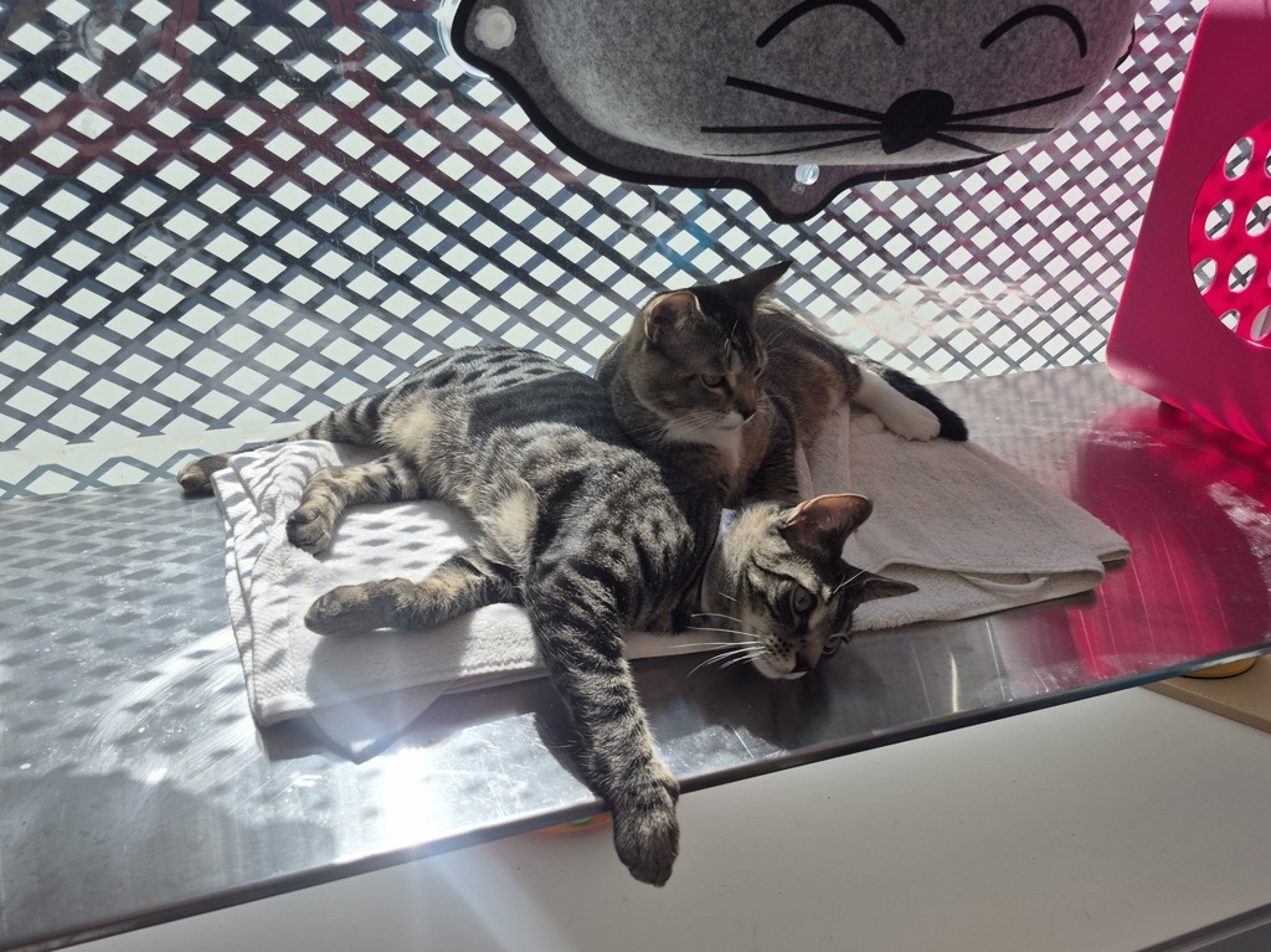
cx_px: 636
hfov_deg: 74.0
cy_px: 476
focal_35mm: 23
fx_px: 844
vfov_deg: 58.8
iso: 25
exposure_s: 1/1152
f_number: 1.8
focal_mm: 5.4
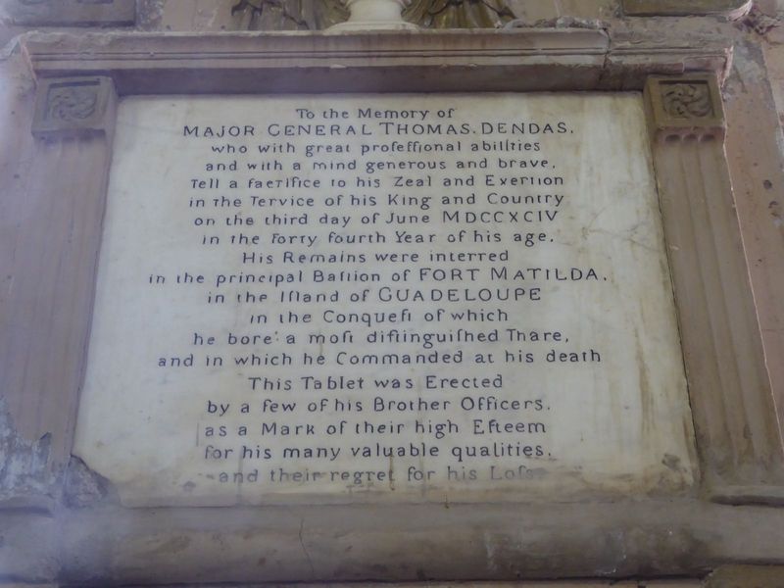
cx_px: 392
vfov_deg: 24.4
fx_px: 1359
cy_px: 294
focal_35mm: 60
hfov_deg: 32.2
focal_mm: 10.3
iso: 400
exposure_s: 1/10
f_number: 4.2
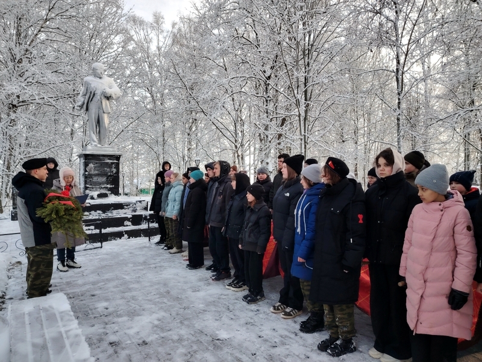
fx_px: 334
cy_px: 181
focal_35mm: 24
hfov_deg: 71.6
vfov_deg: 56.8
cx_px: 241
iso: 100
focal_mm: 5.25
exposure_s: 1/174
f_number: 1.75
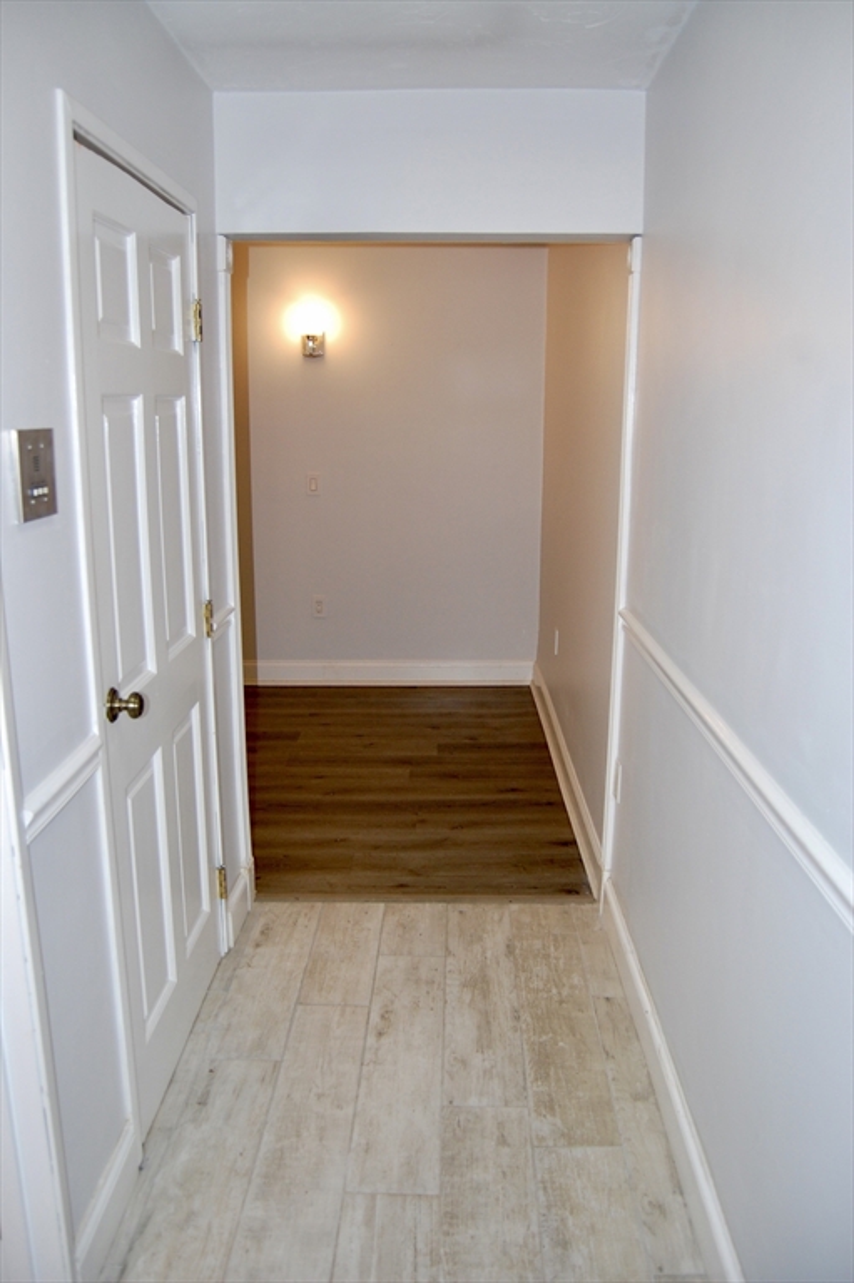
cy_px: 642
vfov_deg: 67.4
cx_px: 427
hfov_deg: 47.9
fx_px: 962
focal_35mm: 27
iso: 400
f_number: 3.5
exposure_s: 1/60
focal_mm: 18
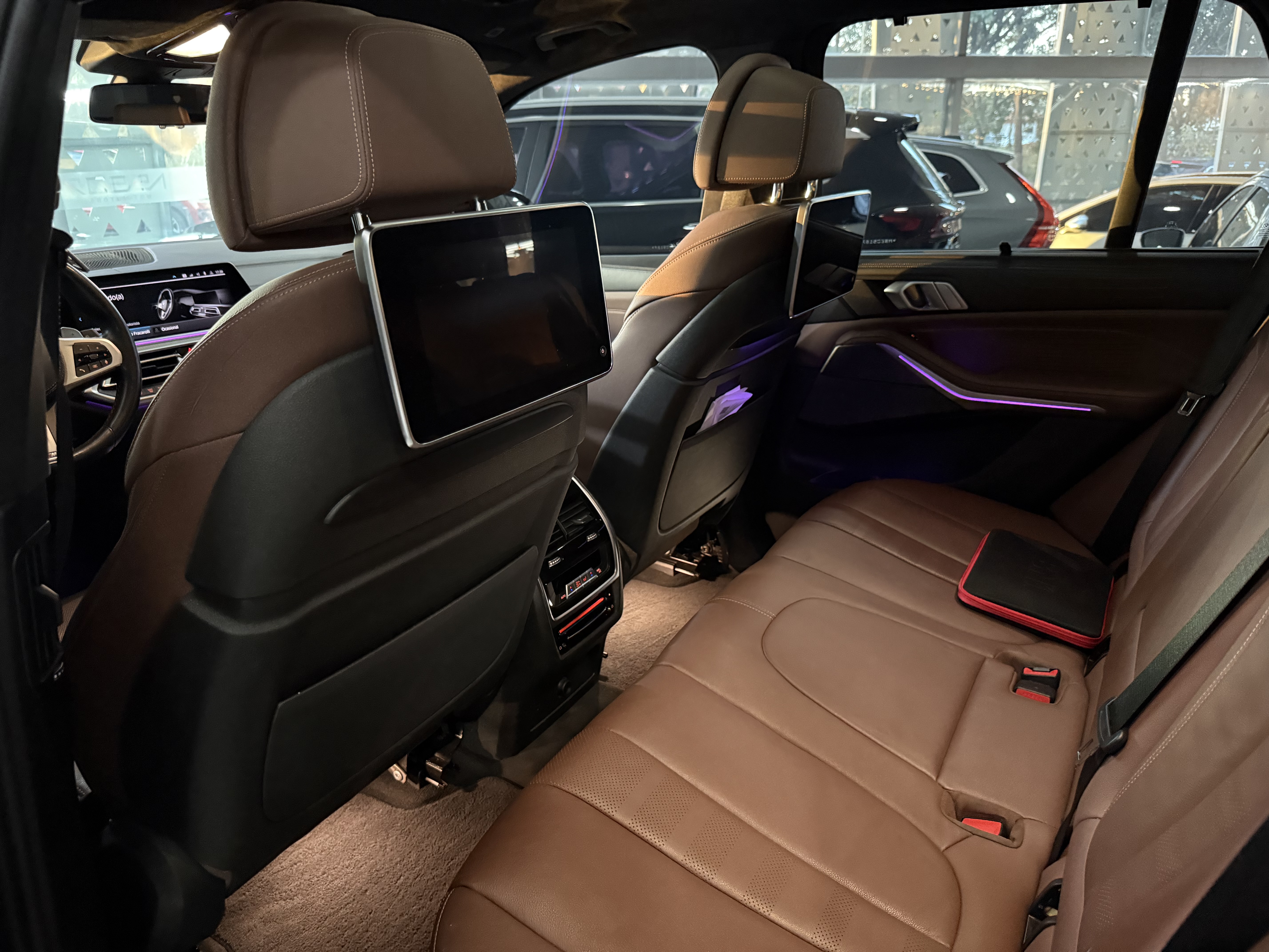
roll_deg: +0.6
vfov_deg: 56.8
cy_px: 476
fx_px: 880
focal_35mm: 24
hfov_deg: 71.6
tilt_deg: -20.7
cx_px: 634
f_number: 1.78
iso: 1600
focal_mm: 6.76
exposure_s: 1/28
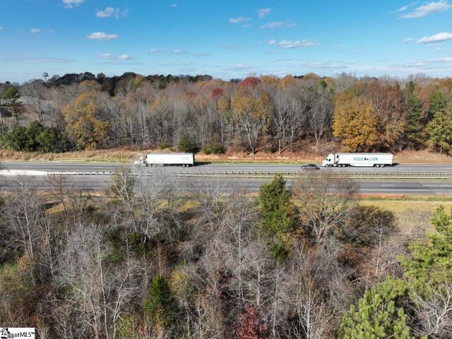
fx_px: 313
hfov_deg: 71.6
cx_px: 226
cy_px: 170
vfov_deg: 56.8
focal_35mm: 24
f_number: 2.8
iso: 120
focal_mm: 12.29
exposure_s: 1/200
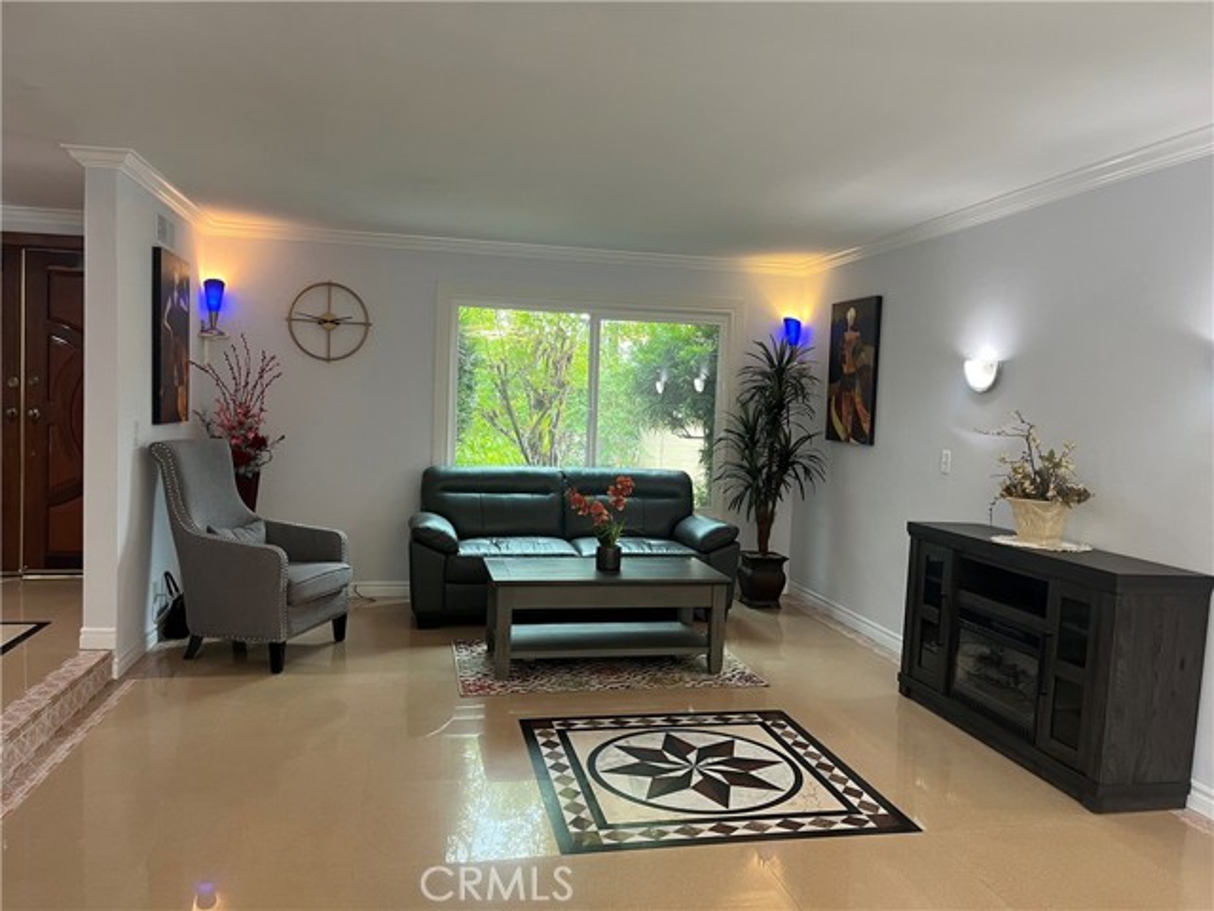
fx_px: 912
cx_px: 607
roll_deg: -2.2
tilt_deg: -4.0
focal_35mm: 26
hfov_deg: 67.3
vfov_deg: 53.1
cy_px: 456
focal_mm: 5.1
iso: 125
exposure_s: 1/60
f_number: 1.6
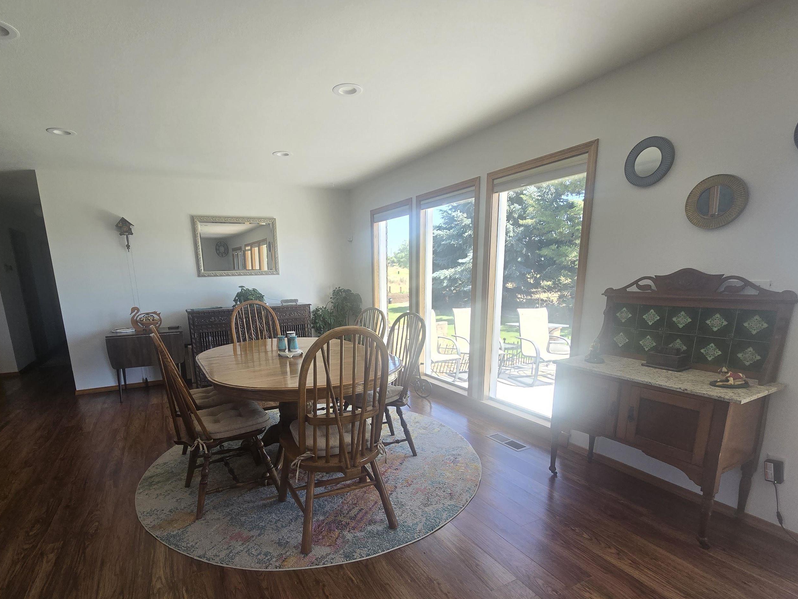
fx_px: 369
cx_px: 365
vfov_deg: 77.2
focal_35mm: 16
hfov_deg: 94.3
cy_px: 361
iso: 64
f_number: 2.2
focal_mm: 2.2
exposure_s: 1/120
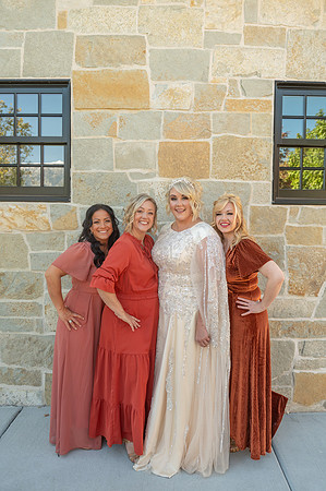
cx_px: 163
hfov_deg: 47.8
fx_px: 368
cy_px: 246
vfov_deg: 67.4
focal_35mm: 27
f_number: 4
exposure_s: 1/1000
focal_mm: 27
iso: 1600
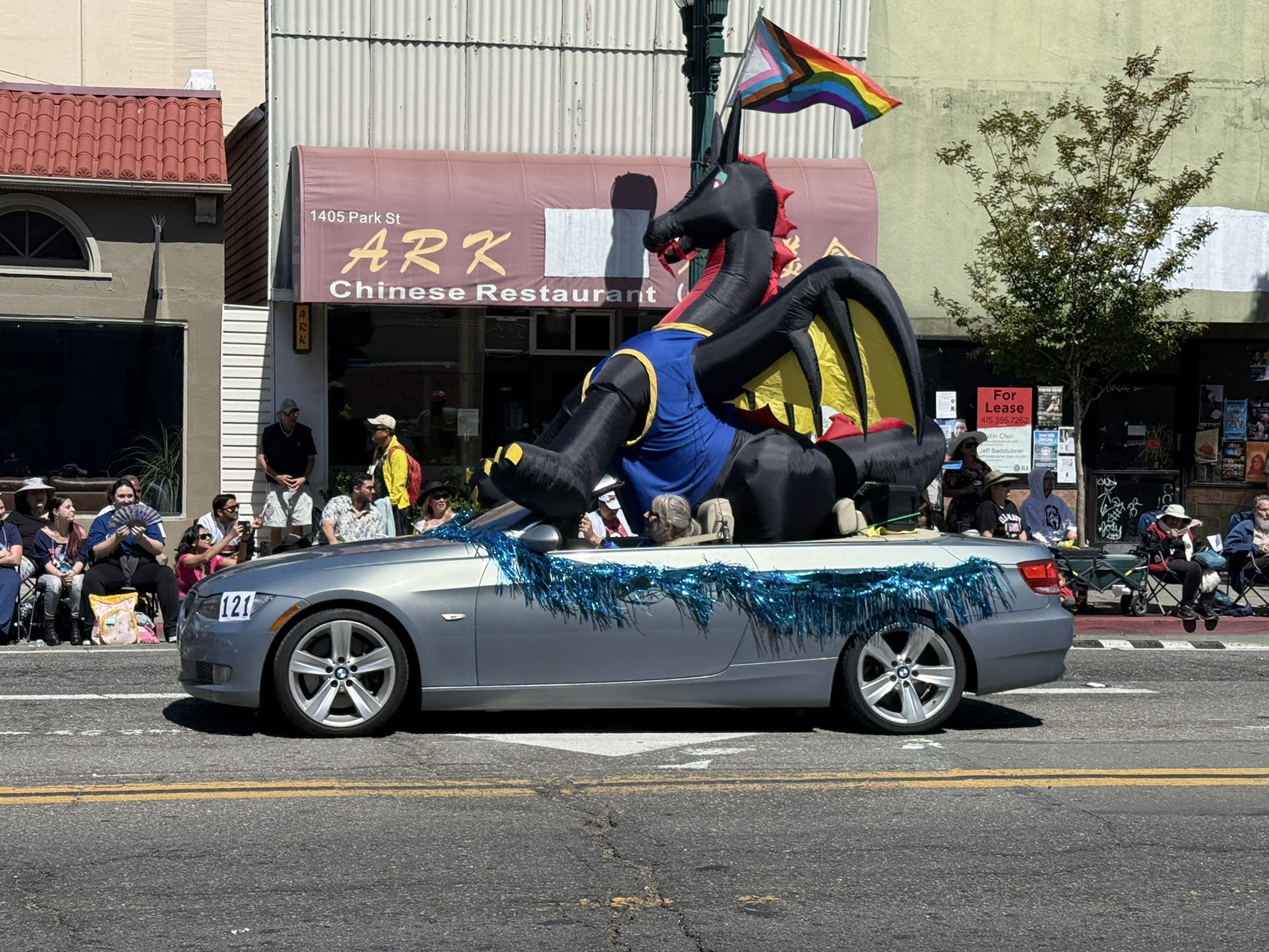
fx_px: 2017
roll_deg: -0.7
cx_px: 566
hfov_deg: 34.9
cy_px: 454
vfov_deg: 26.6
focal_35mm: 55
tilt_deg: -1.5
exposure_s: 1/5587
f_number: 1.78
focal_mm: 6.76
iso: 64
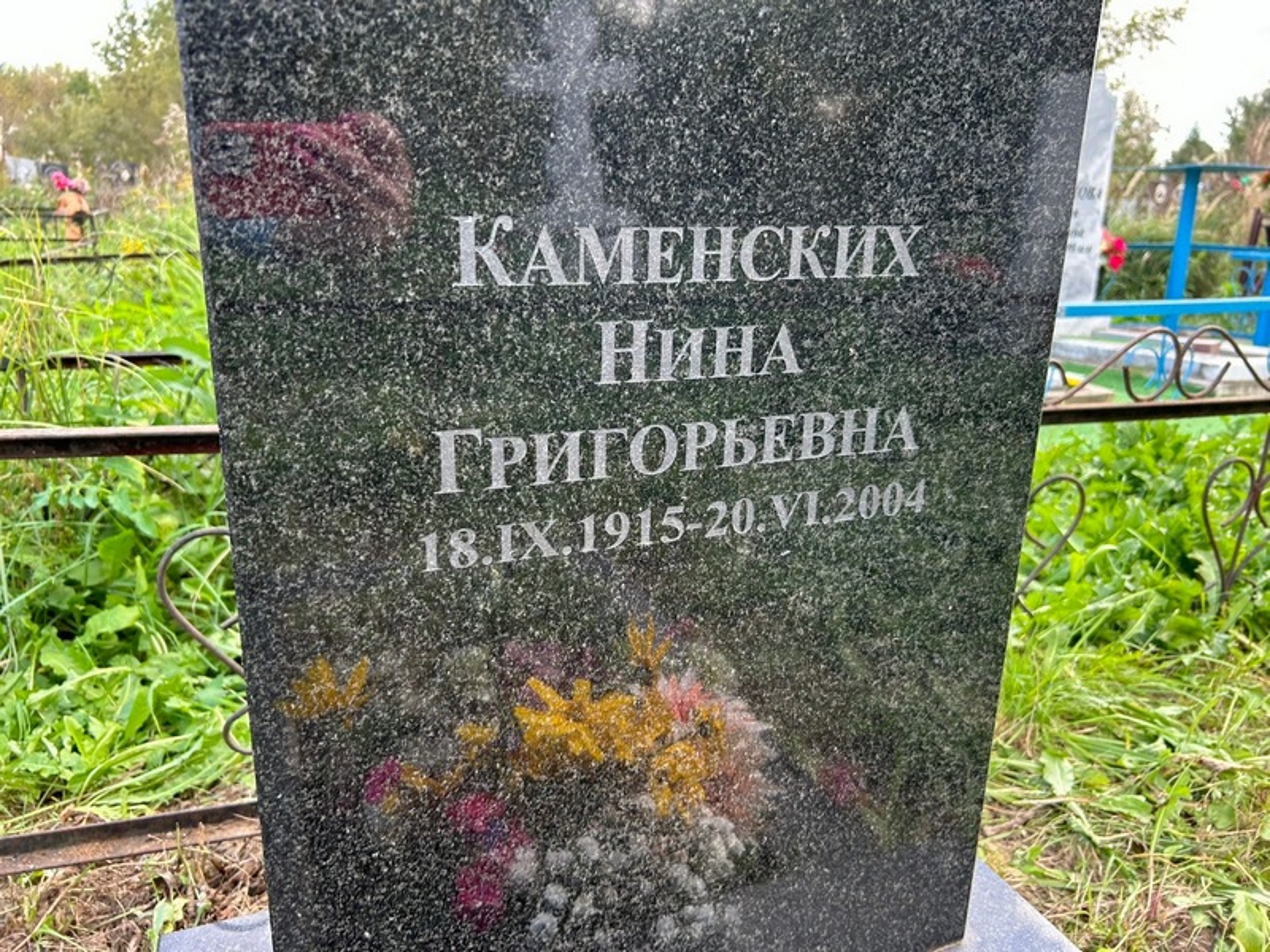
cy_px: 476
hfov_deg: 67.3
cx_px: 635
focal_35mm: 26
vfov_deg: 53.1
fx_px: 954
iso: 40
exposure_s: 1/128
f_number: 1.5
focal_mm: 5.7
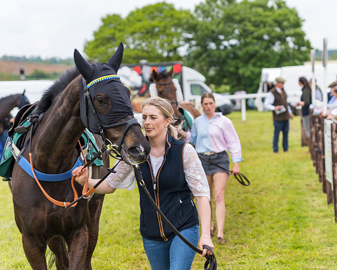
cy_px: 136
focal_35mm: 120
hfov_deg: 16.0
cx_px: 194
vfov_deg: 12.8
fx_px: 1199
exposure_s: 1/125
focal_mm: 105
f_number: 4
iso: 50
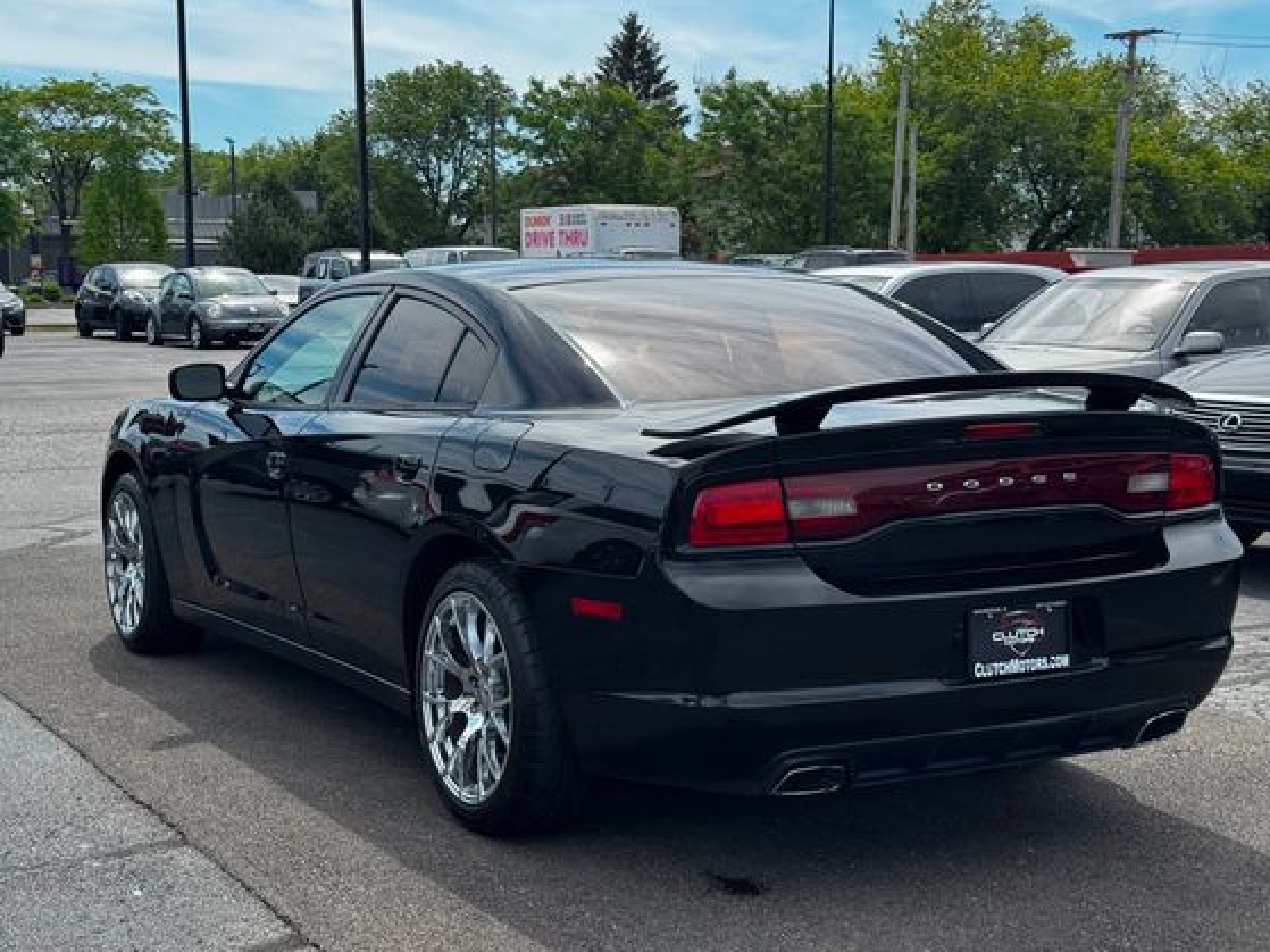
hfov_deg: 34.9
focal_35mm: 55
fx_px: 2017
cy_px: 488
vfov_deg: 26.5
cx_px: 636
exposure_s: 1/3096
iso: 64
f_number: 1.78
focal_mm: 6.76
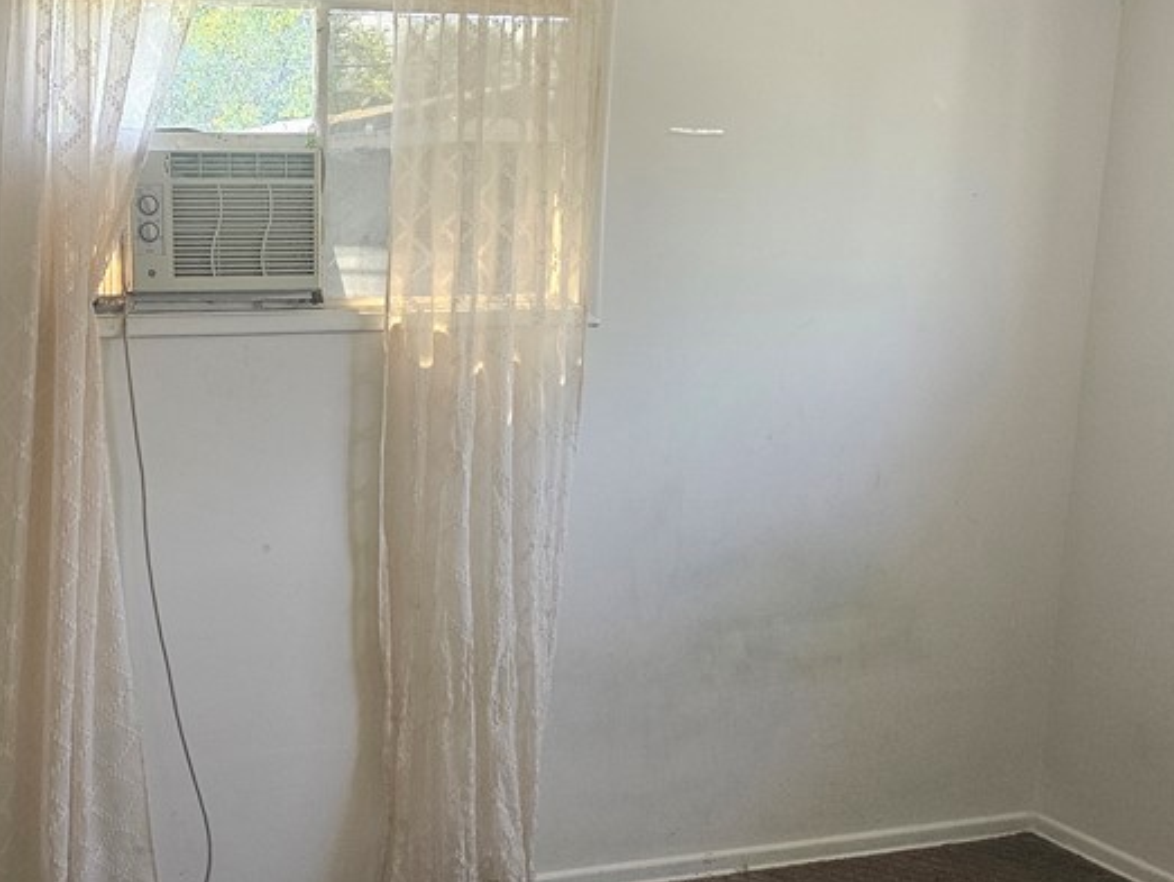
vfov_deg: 32.2
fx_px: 1527
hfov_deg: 40.0
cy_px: 512
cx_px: 198
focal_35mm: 45
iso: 250
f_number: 1.7
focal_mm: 6.3
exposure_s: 1/170
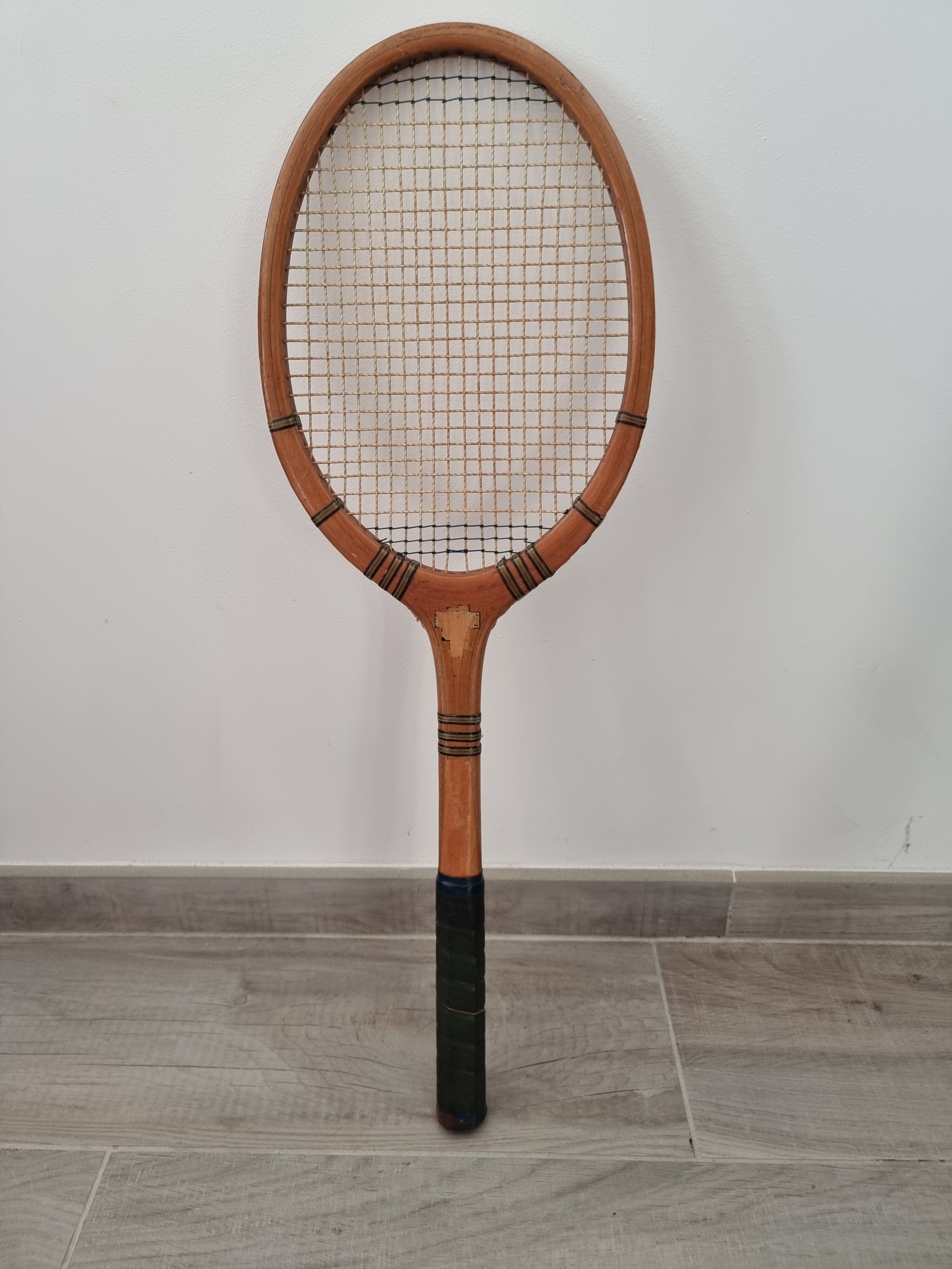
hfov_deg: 56.8
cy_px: 634
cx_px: 476
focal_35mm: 24
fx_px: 880
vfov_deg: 71.6
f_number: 1.8
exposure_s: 1/50
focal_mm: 6.7
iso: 200
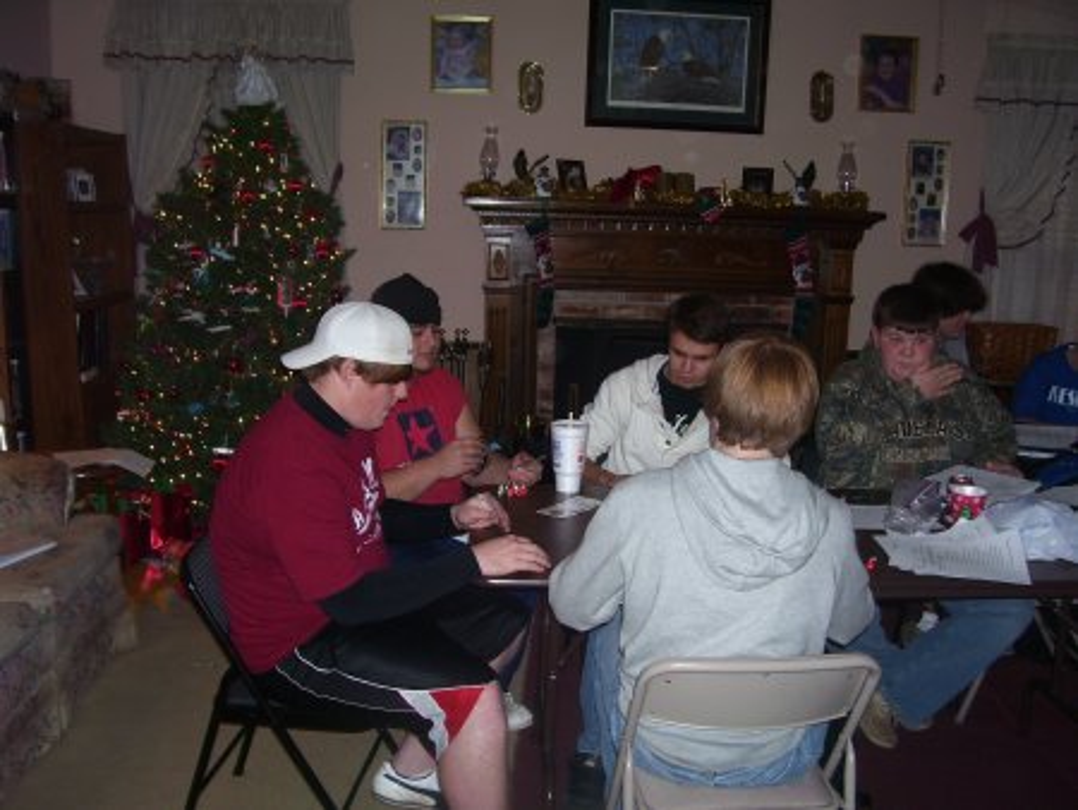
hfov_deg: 53.9
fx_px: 1059
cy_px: 405
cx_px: 539
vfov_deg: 41.8
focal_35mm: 34
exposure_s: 1/60
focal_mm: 5.6
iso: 80
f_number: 2.7
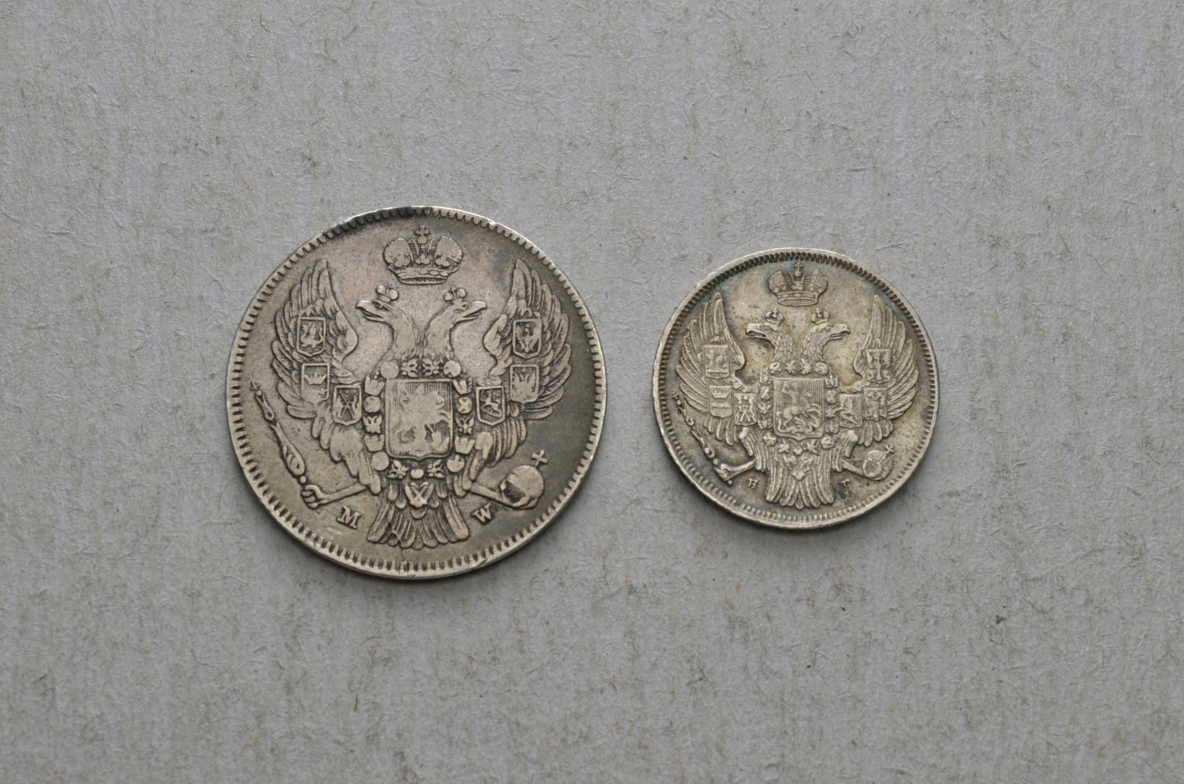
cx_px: 592
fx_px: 2708
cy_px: 392
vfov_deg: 16.5
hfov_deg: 24.7
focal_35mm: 82
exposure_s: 1/200
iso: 400
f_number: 14
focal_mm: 55
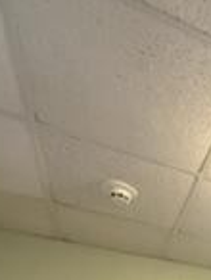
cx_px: 288
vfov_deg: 26.3
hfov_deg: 26.0
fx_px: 373
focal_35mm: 46
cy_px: 443
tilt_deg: -6.2
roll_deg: -1.2
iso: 640
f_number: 2.2
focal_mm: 2.22
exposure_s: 1/60
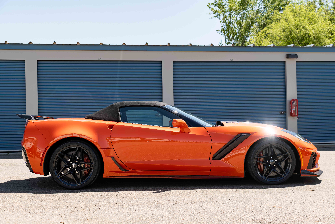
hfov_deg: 39.6
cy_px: 112
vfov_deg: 27.0
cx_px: 168
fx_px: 465
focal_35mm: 50
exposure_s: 1/2000
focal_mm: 50
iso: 110
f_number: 6.3
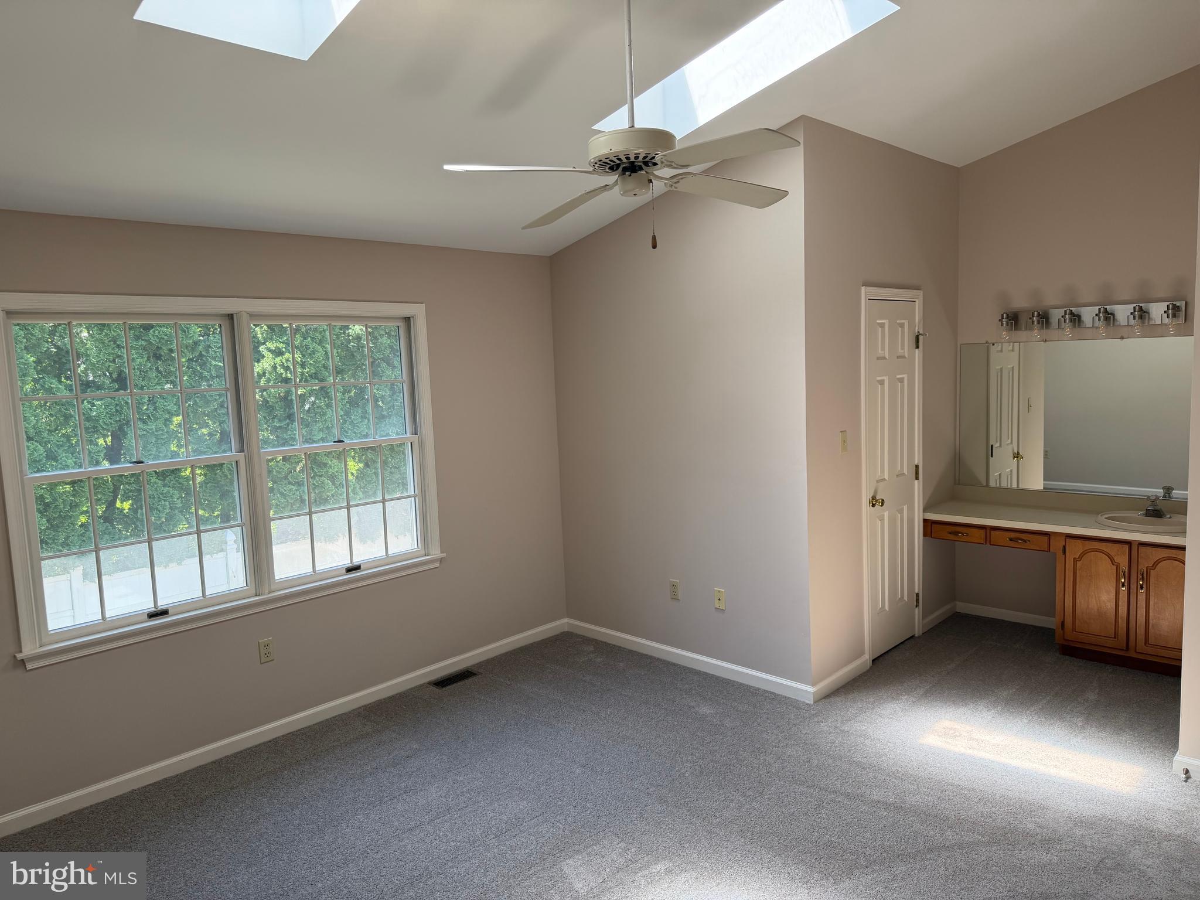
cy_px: 450
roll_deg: +2.0
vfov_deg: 56.8
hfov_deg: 71.6
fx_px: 832
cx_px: 600
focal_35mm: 24
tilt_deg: -6.7
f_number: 1.78
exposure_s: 1/176
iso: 80
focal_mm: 6.76
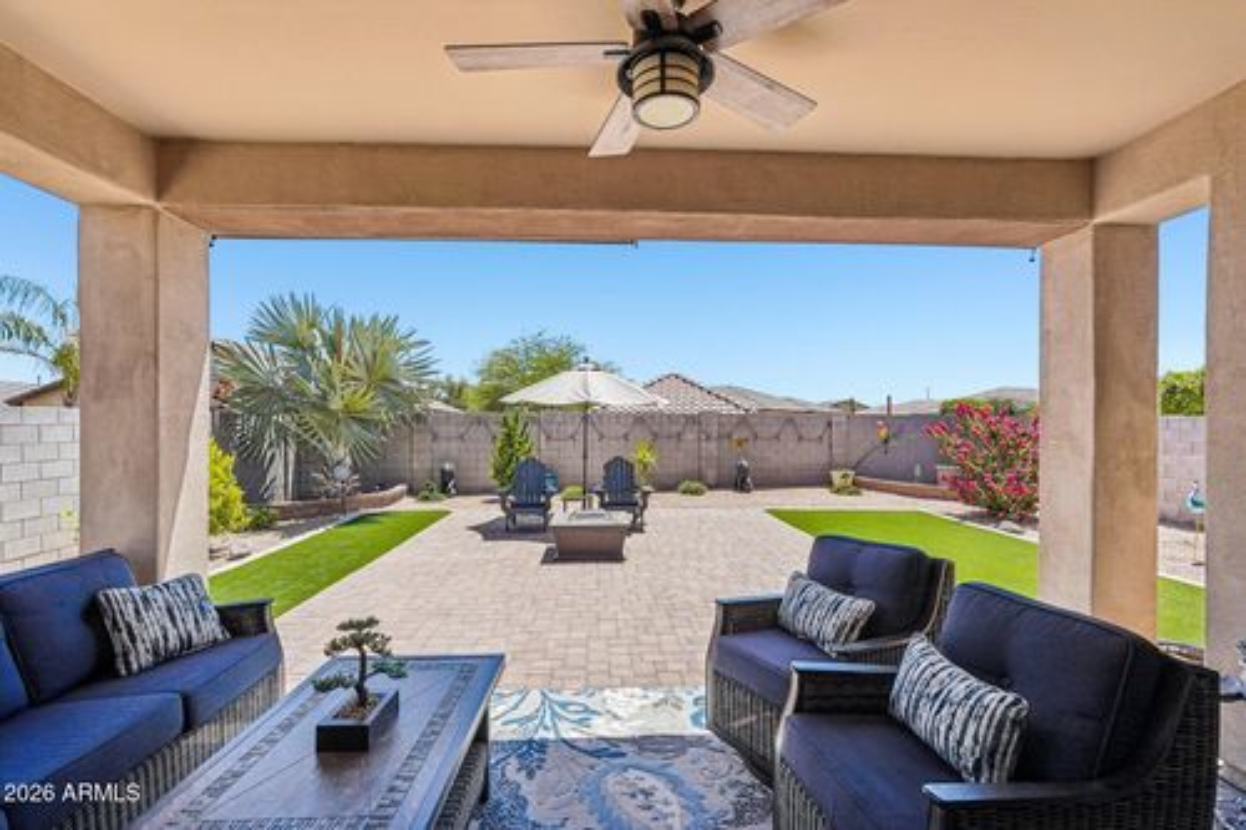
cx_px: 623
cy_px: 415
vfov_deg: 72.0
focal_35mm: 16
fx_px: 571
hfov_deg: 95.0
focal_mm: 16.5
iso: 400
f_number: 8
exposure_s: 1/1000
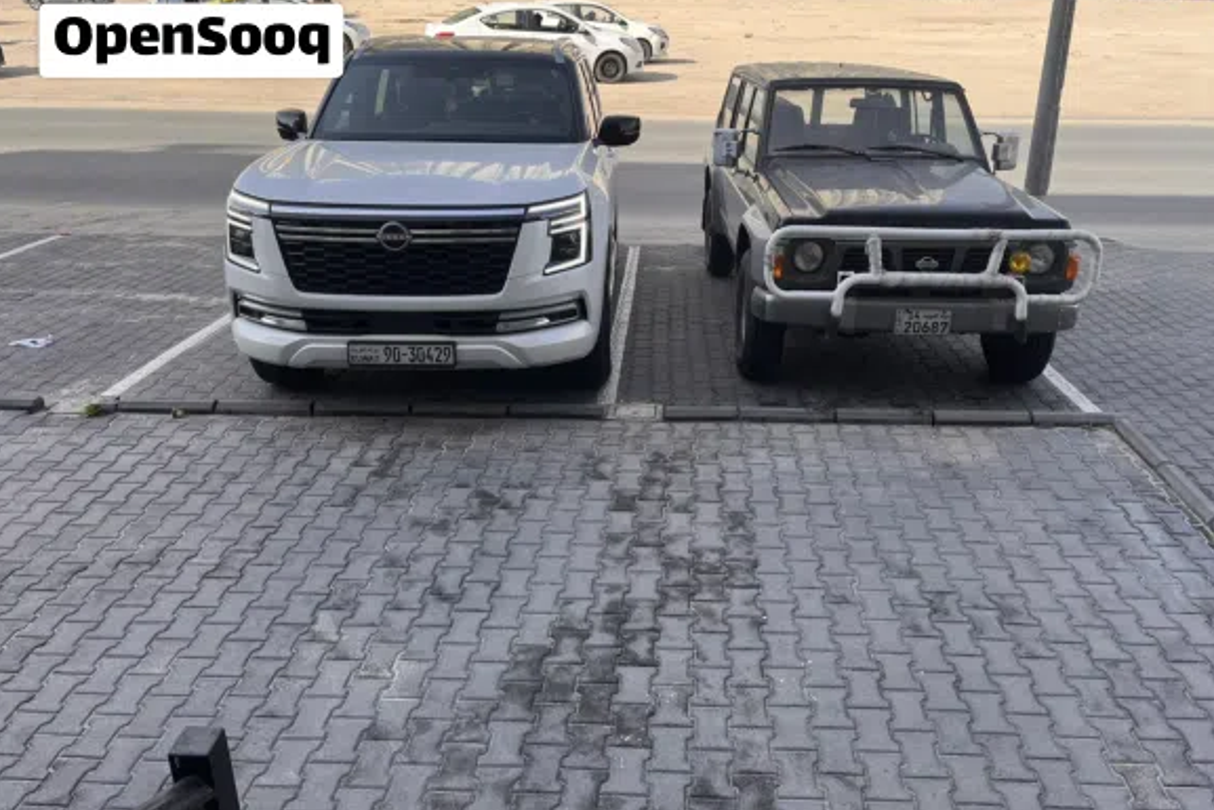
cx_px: 661
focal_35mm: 30
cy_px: 381
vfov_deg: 43.6
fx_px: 1012
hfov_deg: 61.8
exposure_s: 1/951
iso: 50
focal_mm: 5.1
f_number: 1.6
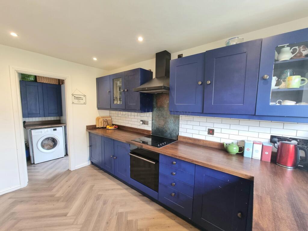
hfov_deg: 106.2
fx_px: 116
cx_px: 154
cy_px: 116
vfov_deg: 89.9
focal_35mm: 13
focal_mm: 2.2
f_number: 2.2
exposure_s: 1/50
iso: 200
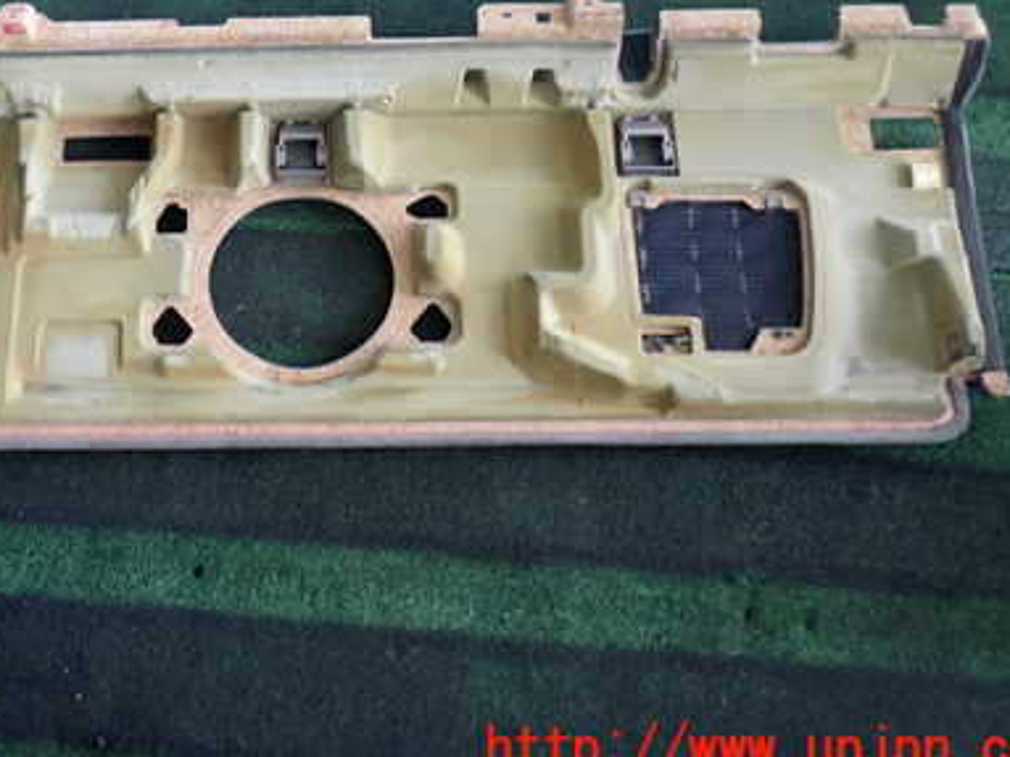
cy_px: 190
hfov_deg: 39.7
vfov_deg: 30.4
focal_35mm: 47
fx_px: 1371
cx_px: 290
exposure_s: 1/60
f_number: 2.3
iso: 200
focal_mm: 5.4
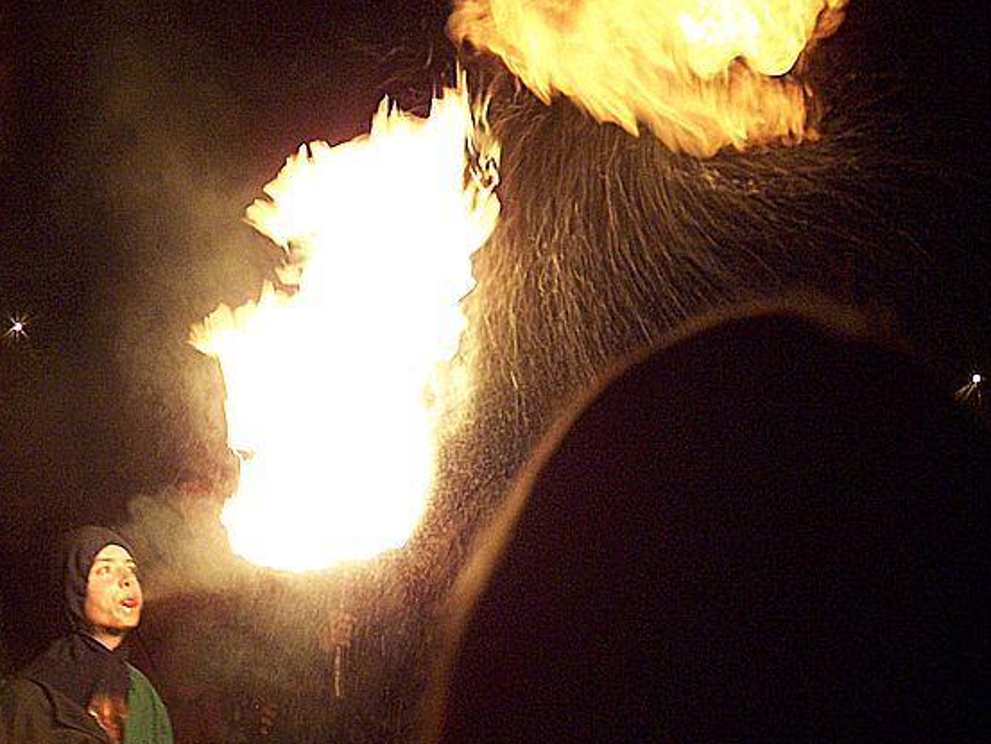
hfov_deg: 13.3
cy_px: 406
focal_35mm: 148
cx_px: 405
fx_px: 4238
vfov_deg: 10.0
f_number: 3.2
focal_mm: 19.4
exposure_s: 1/60
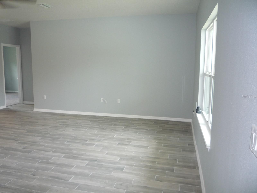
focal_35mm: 30
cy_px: 96
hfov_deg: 60.0
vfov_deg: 46.8
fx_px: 223
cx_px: 128
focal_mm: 5.2
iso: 160
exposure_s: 1/30
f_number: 3.3
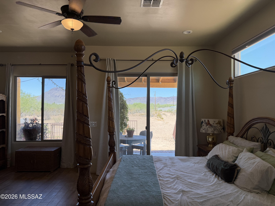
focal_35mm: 24
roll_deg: -0.1
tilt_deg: +0.9
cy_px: 103
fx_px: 191
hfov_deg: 71.6
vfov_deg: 56.8
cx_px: 138
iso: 80
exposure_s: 1/528
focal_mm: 6.76
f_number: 1.78
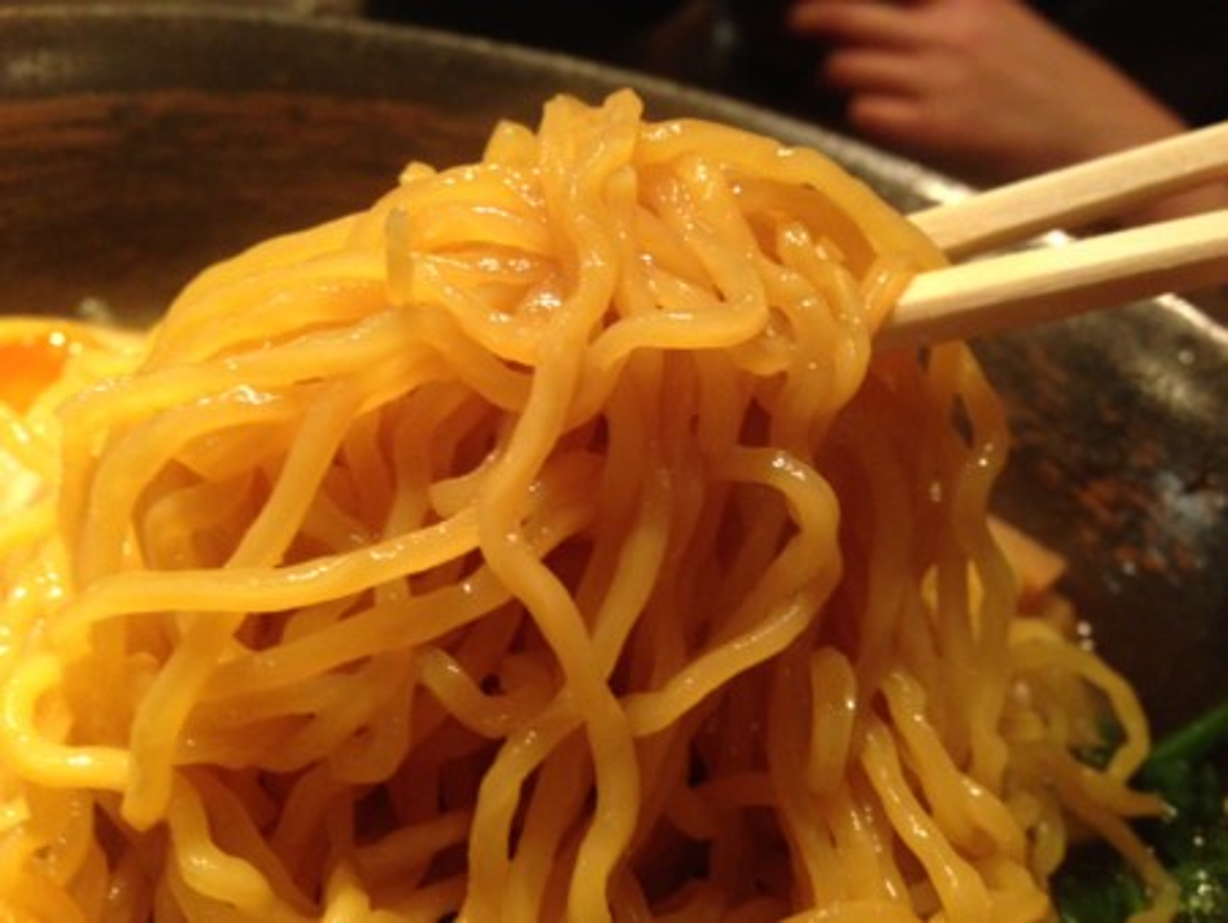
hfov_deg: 55.3
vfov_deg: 43.0
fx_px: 1171
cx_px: 614
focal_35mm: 33
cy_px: 462
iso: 250
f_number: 2.4
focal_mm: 4.12
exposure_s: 1/20
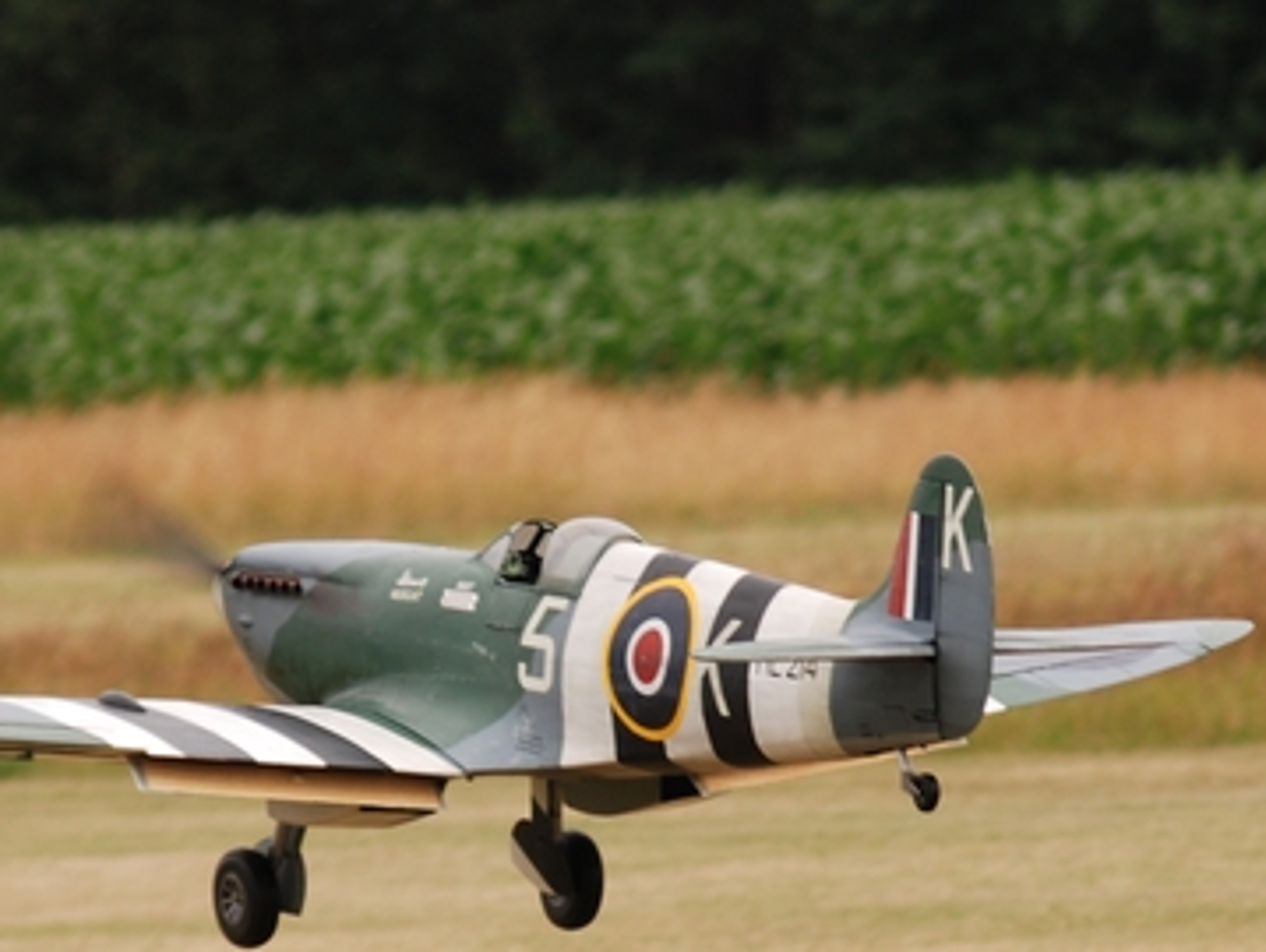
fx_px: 25883
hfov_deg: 2.8
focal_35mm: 707
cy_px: 816
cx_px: 525
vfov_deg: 2.1
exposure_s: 1/500
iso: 200
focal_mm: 220
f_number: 5.6
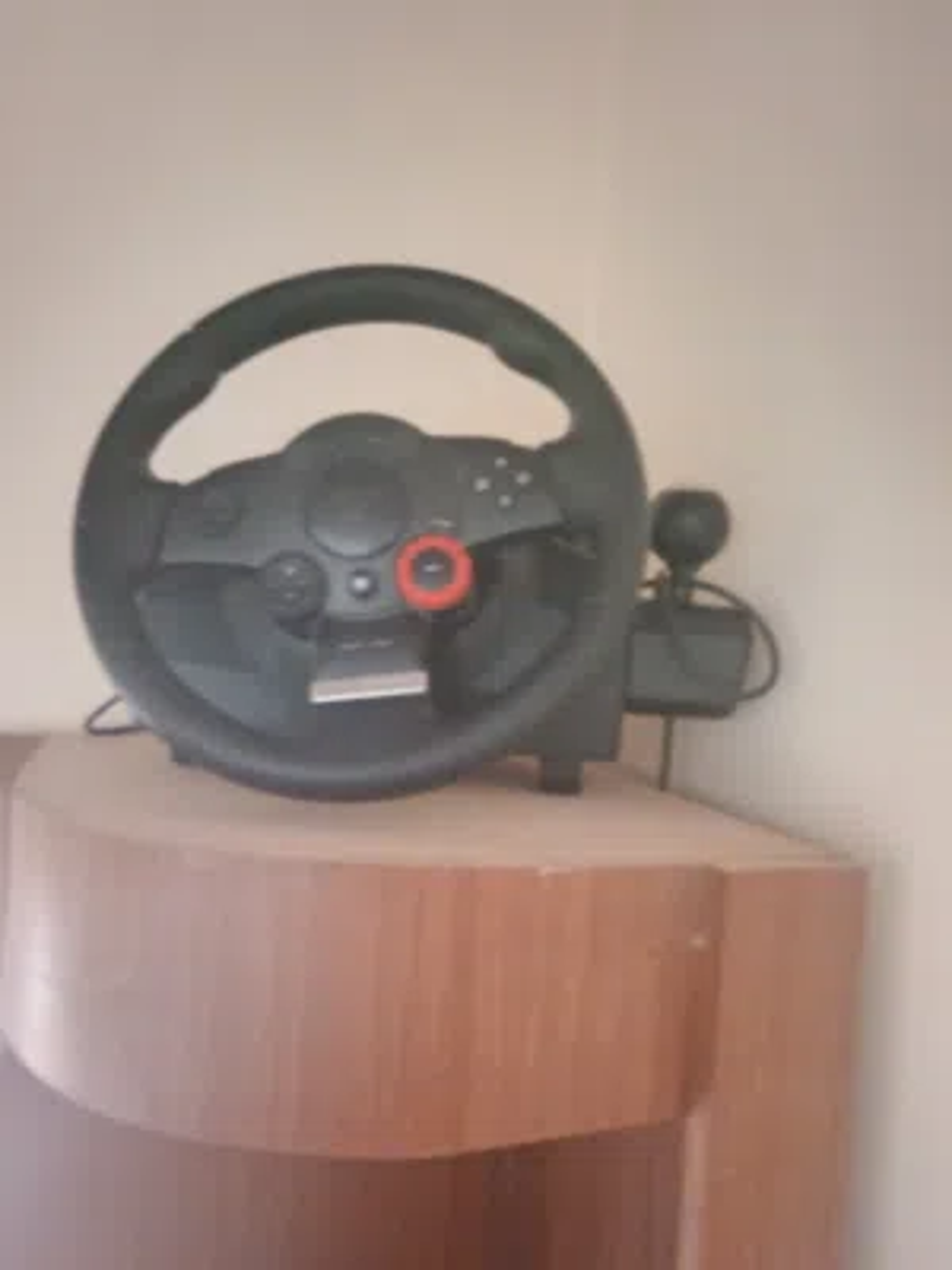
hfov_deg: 58.9
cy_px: 635
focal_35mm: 23
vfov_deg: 73.9
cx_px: 476
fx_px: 843
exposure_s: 1/8.33
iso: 17011
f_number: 1.8
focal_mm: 5.89
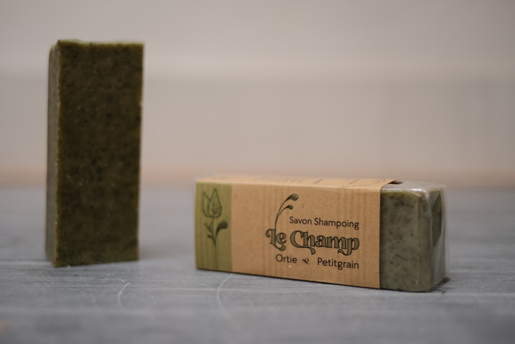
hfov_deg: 47.4
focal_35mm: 41
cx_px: 258
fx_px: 587
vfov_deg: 32.6
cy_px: 172
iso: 160
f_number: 2.2
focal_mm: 27
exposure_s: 1/120
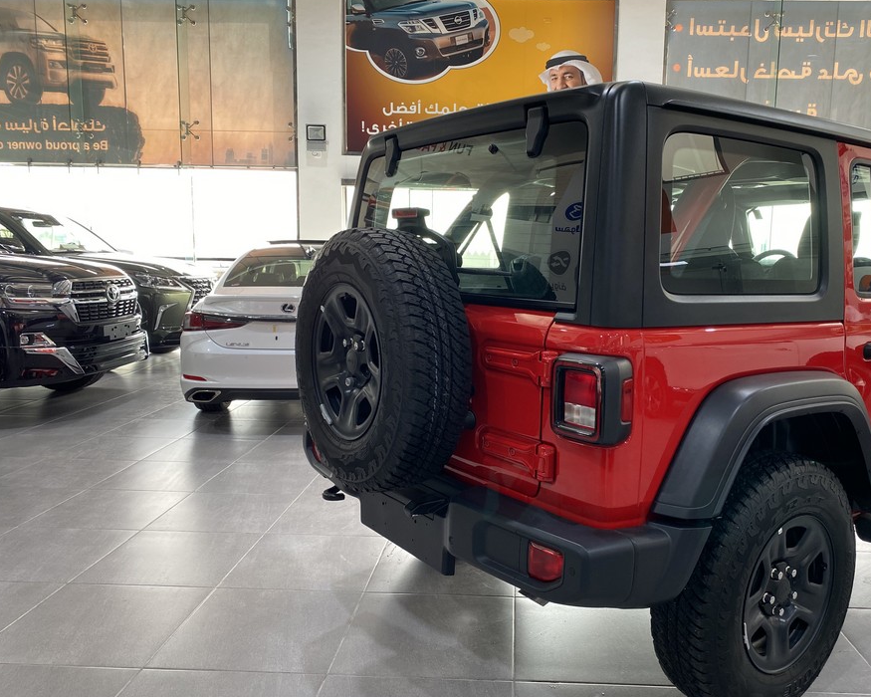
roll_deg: -1.5
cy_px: 361
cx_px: 492
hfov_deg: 60.2
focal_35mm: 29
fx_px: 748
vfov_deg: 50.0
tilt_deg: -7.6
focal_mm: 4.25
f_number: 1.8
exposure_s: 1/121
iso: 80
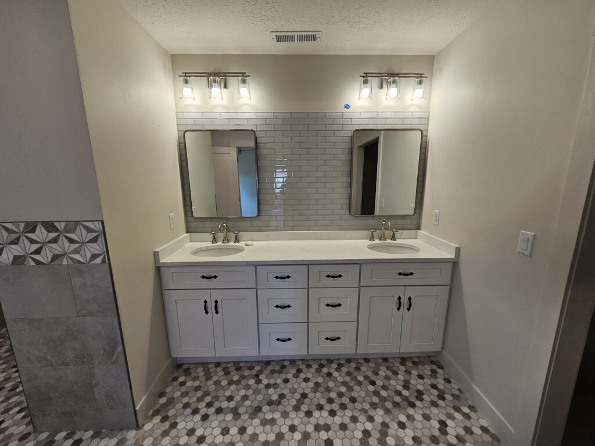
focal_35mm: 13
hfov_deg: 106.2
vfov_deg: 89.9
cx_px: 298
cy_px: 223
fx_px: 223
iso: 64
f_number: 2.2
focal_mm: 2.2
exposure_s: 1/120
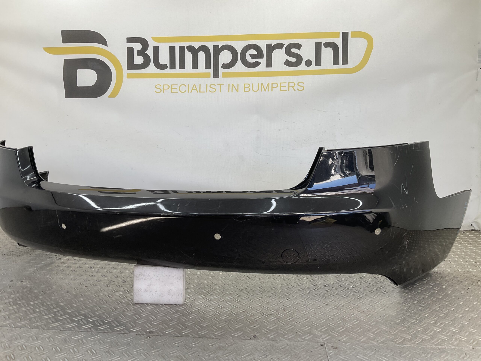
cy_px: 180
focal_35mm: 29
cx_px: 240
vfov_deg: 48.2
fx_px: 403
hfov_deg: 61.7
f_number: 1.8
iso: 16
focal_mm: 3
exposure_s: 1/149
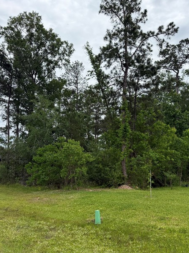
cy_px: 142
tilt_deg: +7.9
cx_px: 91
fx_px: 226
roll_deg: -0.2
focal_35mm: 31
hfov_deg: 45.4
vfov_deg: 58.2
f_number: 1.78
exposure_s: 1/4673
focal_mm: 6.76
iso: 100
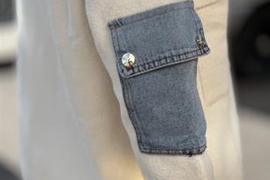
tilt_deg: -16.0
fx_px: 810
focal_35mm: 108
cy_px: 104
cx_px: 136
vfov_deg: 12.7
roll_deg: +3.6
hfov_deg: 18.9
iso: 32
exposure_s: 1/669
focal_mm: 9
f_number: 2.8
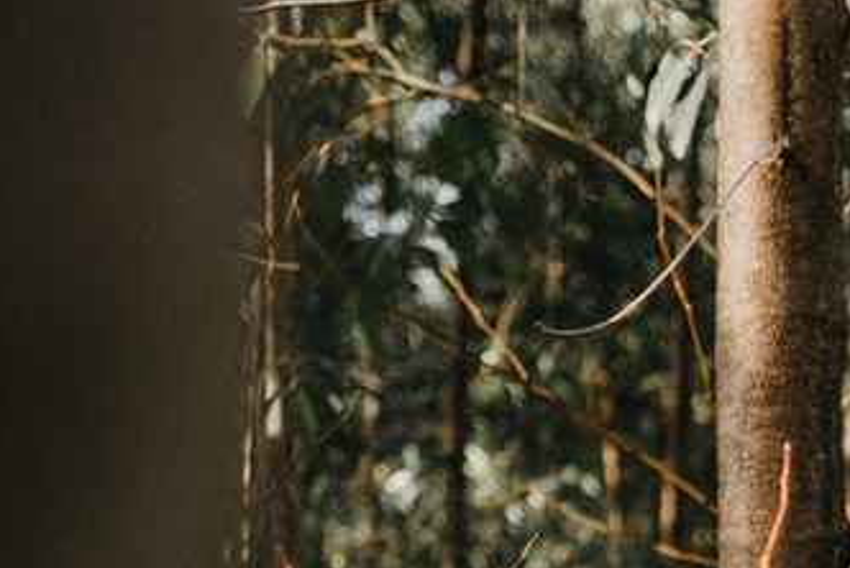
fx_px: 2080
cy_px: 796
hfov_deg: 20.9
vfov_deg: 14.7
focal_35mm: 88
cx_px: 1119
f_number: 1.4
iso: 80
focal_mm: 16
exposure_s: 1/500
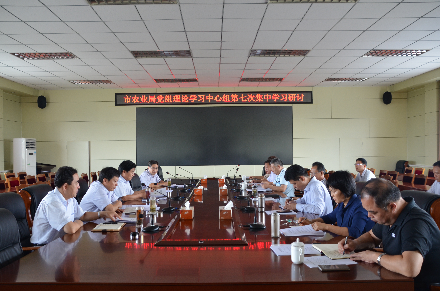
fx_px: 384
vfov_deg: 41.5
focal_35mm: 32
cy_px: 146
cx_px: 220
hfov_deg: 59.6
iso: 560
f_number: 4
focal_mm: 21
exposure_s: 1/60
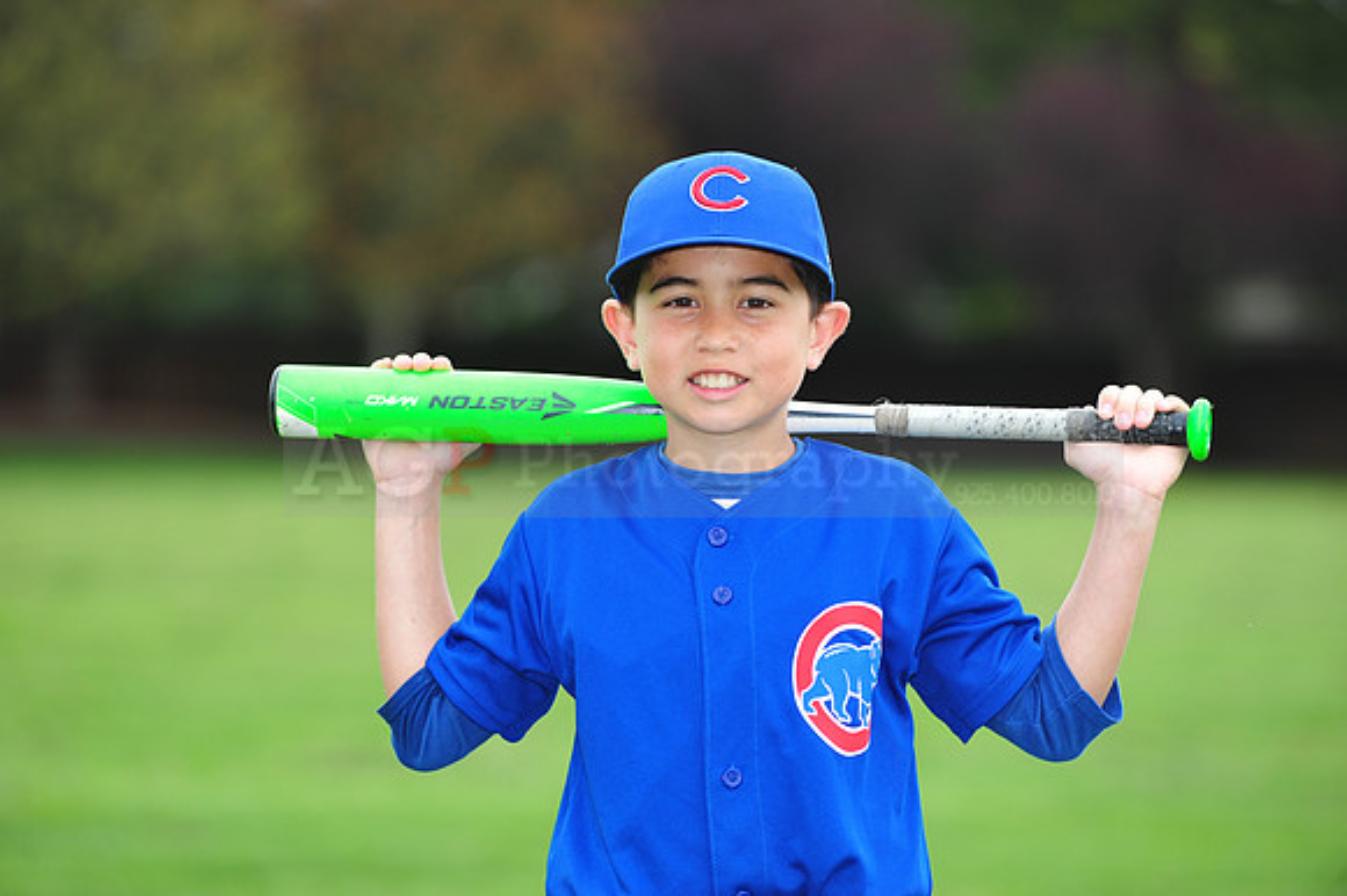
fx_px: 7479
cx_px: 674
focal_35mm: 200
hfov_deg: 10.3
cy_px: 448
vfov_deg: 6.9
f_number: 5
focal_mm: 200
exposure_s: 1/500
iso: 400
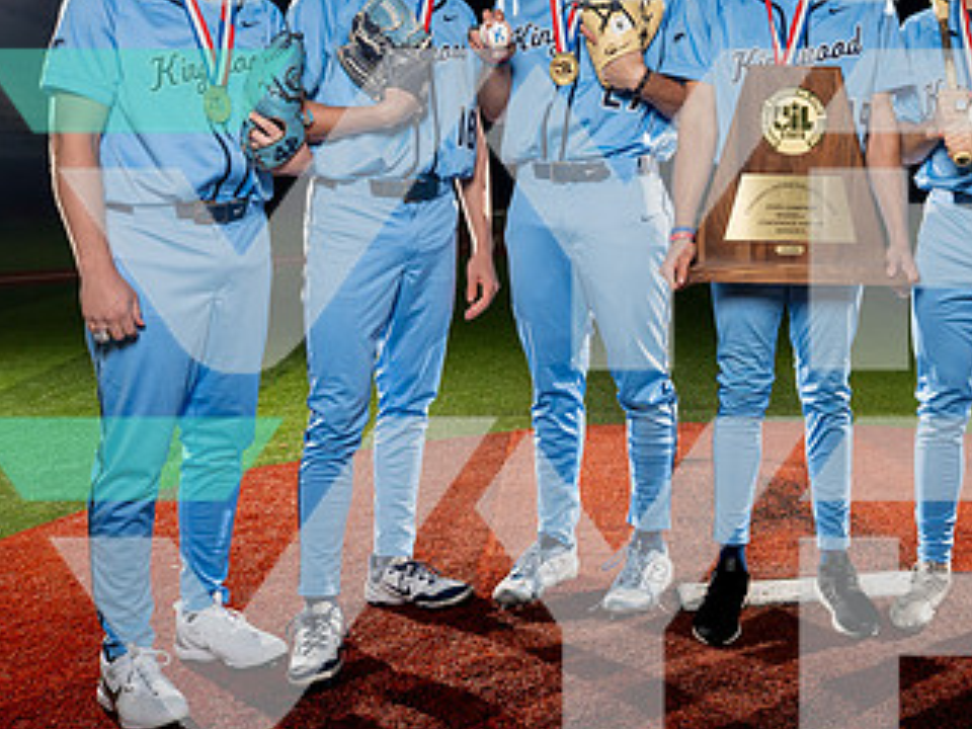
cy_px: 199
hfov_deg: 38.5
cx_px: 747
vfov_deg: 29.9
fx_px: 1348
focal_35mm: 48
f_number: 8
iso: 800
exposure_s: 1/250
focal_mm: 27
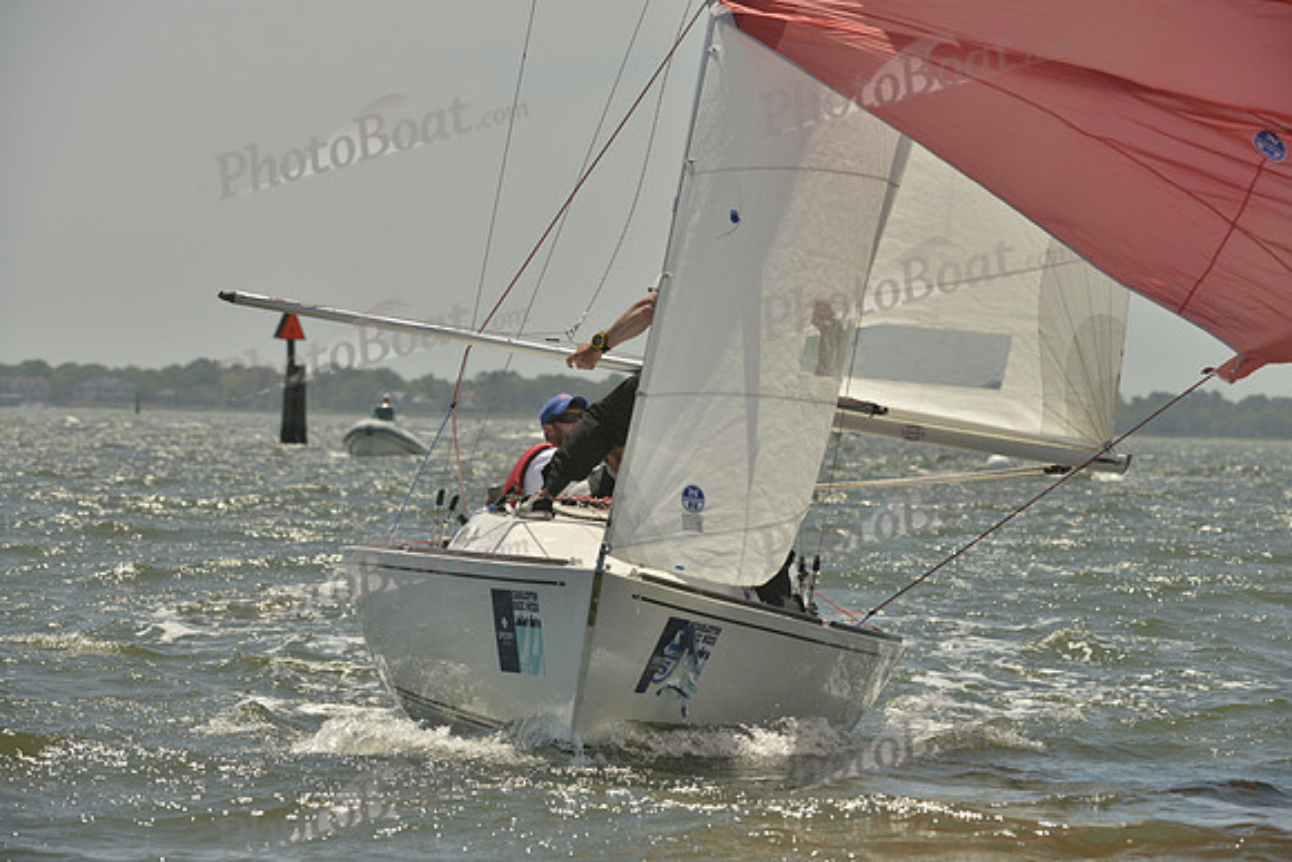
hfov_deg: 10.3
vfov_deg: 6.9
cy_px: 431
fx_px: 7179
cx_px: 646
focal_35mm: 200
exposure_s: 1/1250
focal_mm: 200
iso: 280
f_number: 9
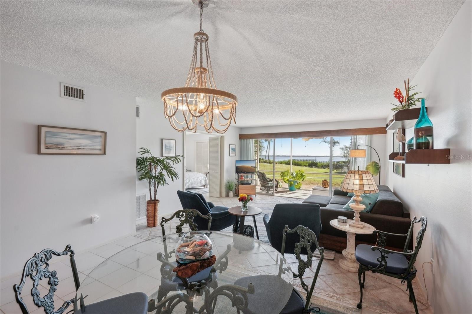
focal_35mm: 16
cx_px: 236
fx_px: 210
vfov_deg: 73.7
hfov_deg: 96.7
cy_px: 157
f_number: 8
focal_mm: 16
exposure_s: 1/30
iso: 400
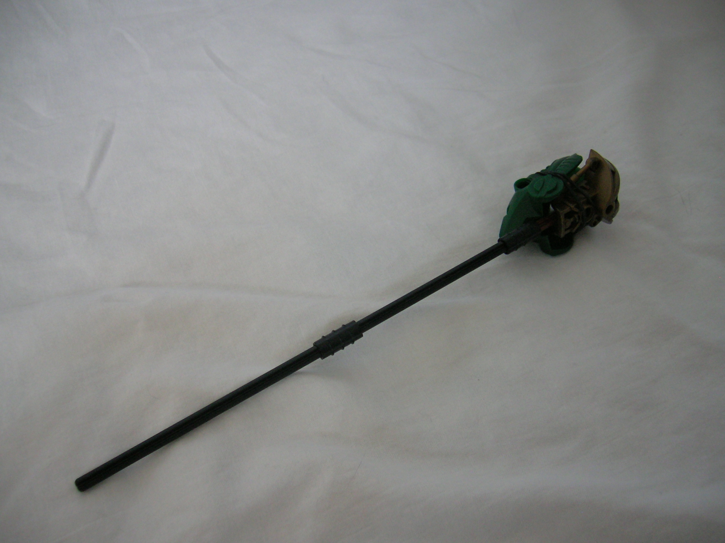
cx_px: 362
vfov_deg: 41.7
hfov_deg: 54.0
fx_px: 712
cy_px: 272
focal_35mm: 34
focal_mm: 5.7
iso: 131
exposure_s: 1/3.9
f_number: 2.9
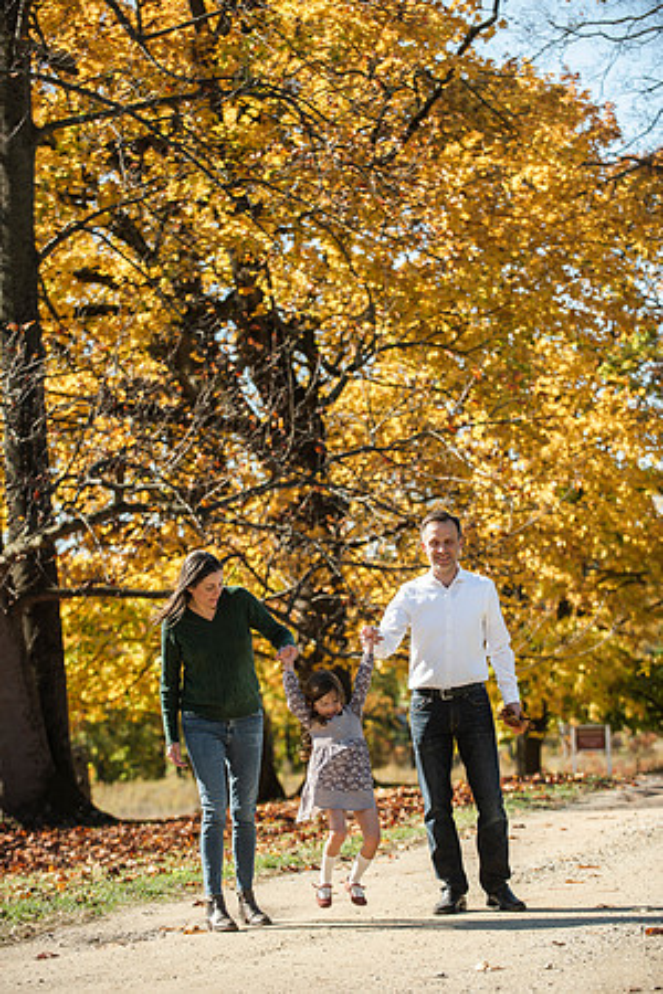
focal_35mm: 105
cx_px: 332
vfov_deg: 19.5
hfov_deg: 13.0
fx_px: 2900
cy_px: 497
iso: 500
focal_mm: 105
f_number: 4
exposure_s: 1/3200
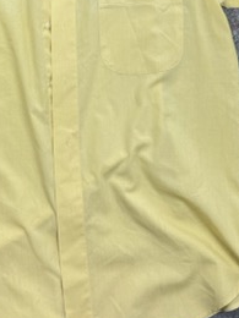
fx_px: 543
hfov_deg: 24.6
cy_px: 60
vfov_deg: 31.8
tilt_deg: -58.2
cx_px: 61
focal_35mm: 59
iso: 80
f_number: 1.78
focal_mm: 6.76
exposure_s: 1/302
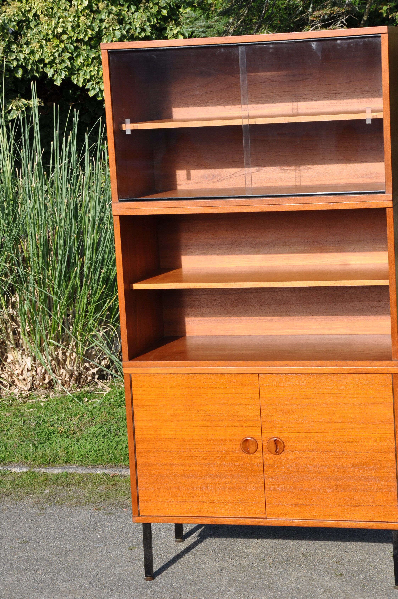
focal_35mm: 86
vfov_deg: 23.8
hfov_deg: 15.9
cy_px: 274
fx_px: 1424
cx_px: 235
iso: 200
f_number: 8
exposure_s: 1/250
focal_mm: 45
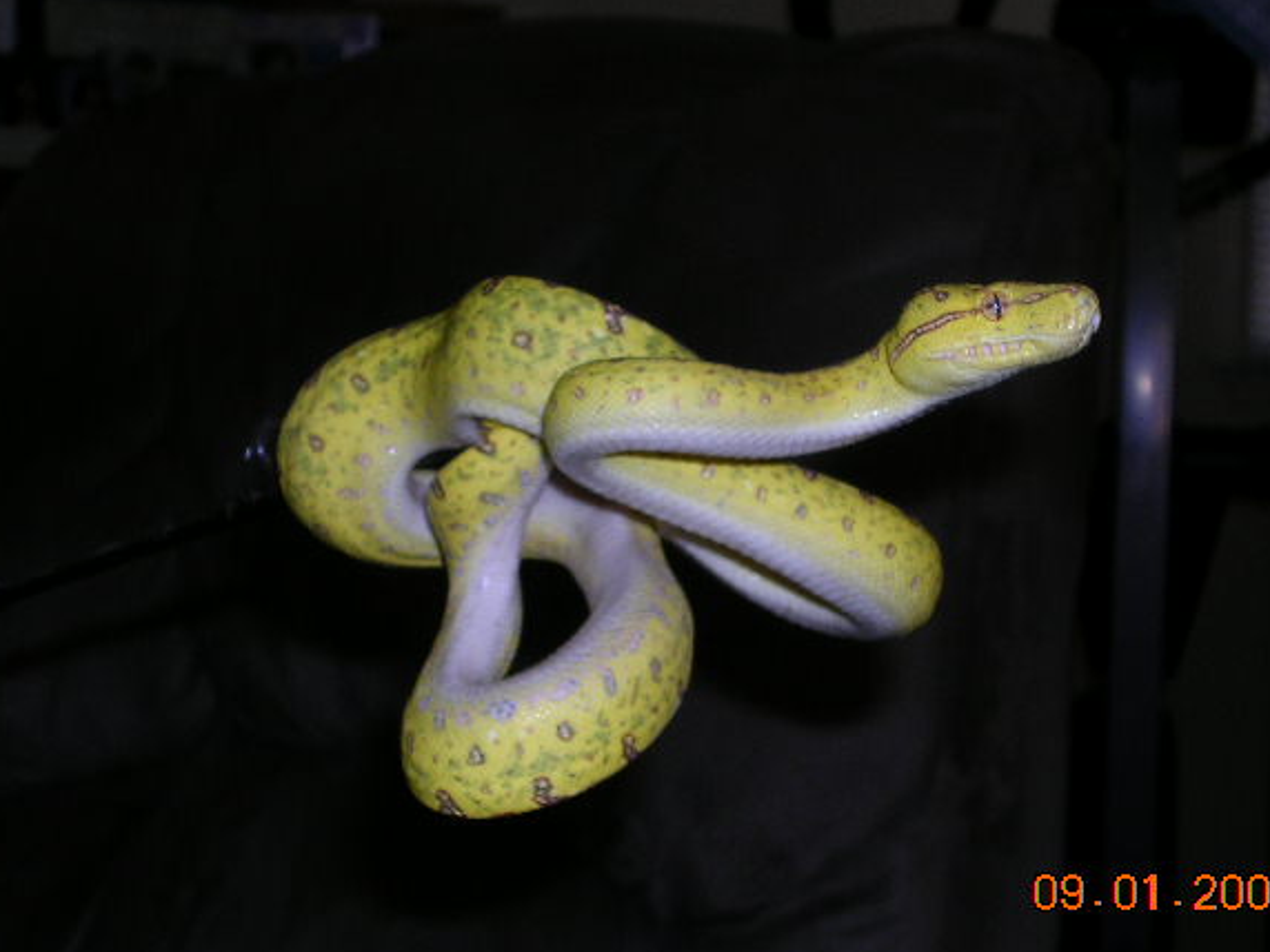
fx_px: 2752
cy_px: 470
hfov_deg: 26.0
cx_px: 682
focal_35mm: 75
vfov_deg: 19.6
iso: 50
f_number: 3.6
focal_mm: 10.2
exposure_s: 1/60.1
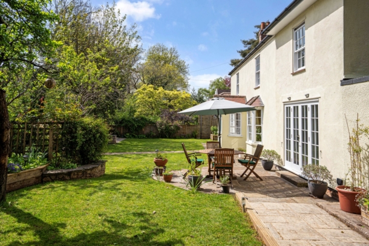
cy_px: 123
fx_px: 256
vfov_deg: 51.3
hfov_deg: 71.5
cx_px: 184
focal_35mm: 25
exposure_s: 1/500
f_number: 7.1
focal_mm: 25
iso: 160
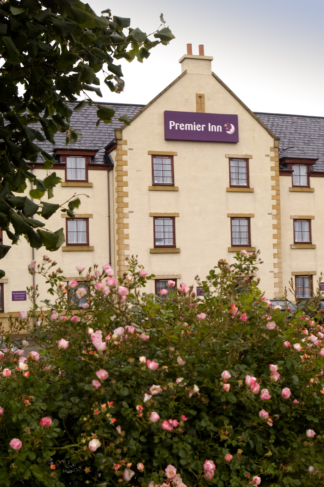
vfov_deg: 41.1
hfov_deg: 28.0
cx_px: 162
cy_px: 244
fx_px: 649
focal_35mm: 48
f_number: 11
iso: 200
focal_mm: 32
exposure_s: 1/60
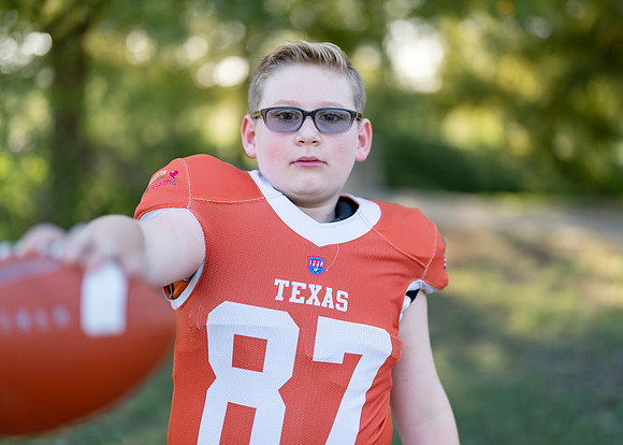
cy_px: 222
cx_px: 312
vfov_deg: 27.0
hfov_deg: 37.2
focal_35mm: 52
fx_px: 927
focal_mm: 50
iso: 100
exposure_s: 1/1250
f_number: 1.2
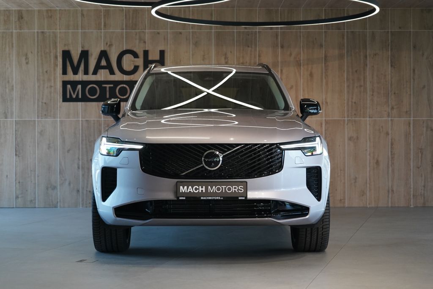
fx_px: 842
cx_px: 216
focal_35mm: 70
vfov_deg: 19.5
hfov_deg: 28.8
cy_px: 144
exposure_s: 1/160
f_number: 5.6
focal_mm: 70
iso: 2500
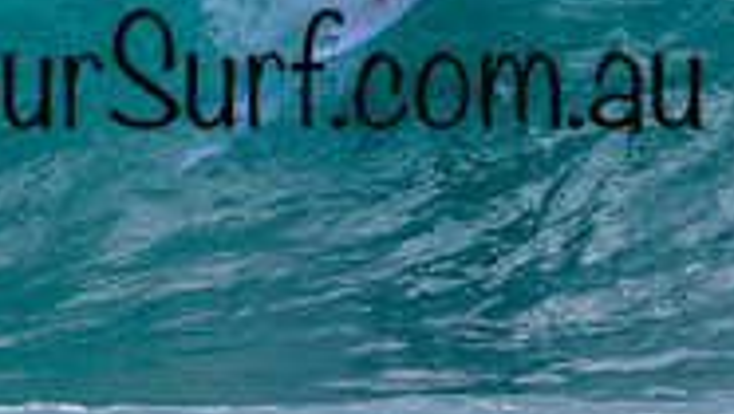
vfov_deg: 0.5
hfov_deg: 0.8
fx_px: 50822
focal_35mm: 2609
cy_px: 37
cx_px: 284
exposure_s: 1/2000
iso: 450
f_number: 6.3
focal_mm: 800
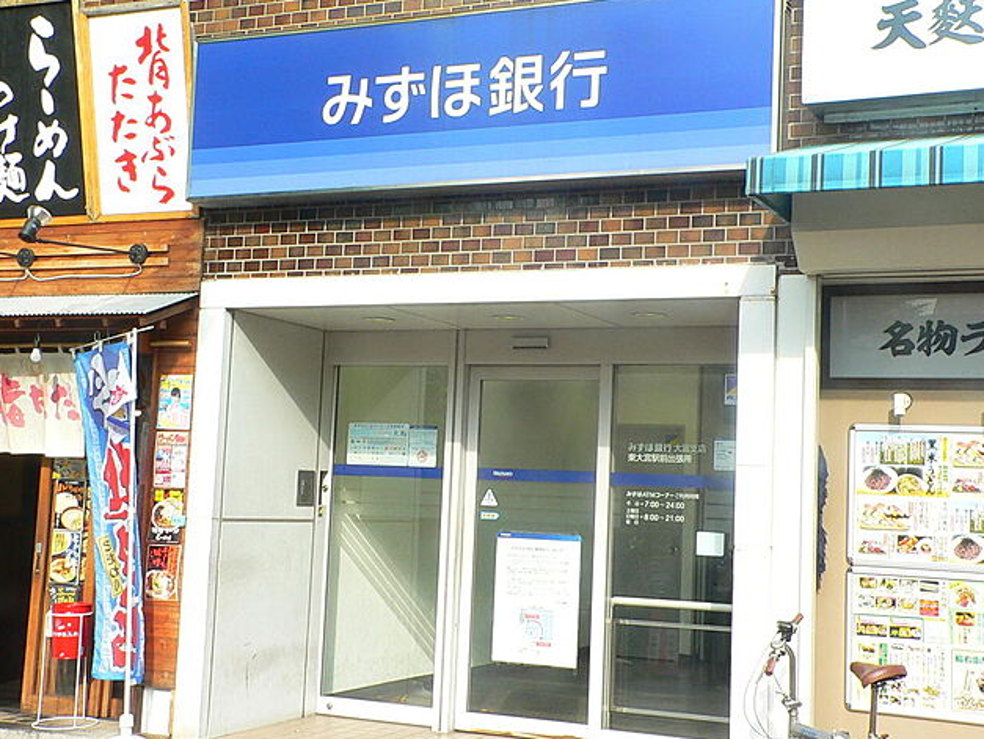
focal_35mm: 51
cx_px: 497
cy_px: 370
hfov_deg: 37.5
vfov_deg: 28.6
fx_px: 1451
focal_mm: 6.5
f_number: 8
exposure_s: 1/40
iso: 100
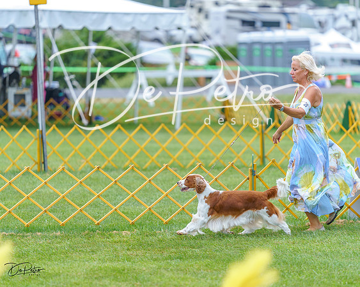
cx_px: 180
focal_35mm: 225
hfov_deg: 8.6
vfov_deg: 6.9
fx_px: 2399
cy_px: 144
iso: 640
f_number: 2.8
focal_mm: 200
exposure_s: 1/640
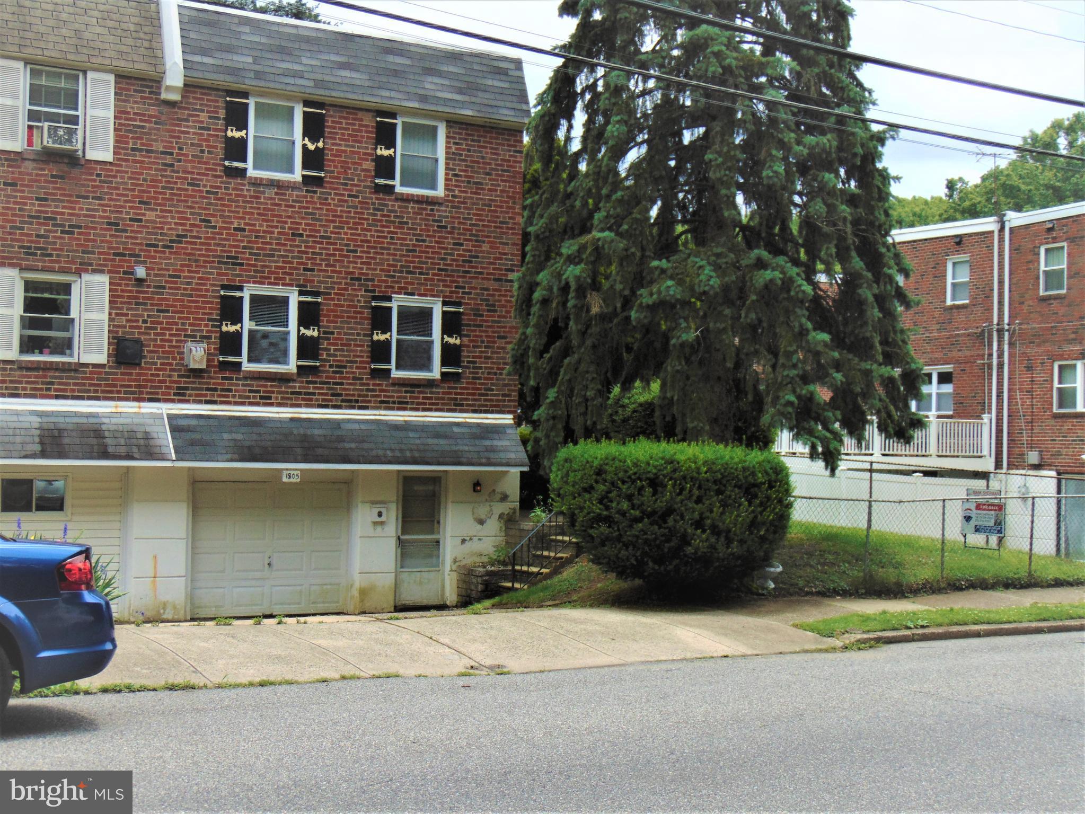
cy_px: 407
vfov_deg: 29.1
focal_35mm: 50
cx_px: 542
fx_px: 1567
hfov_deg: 38.2
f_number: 3.5
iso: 80
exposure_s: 1/800
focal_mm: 9
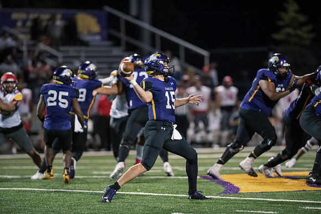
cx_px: 160
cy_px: 107
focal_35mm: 300
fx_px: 2676
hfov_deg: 6.9
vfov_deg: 4.6
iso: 6400
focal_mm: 300
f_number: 2.8
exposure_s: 1/640
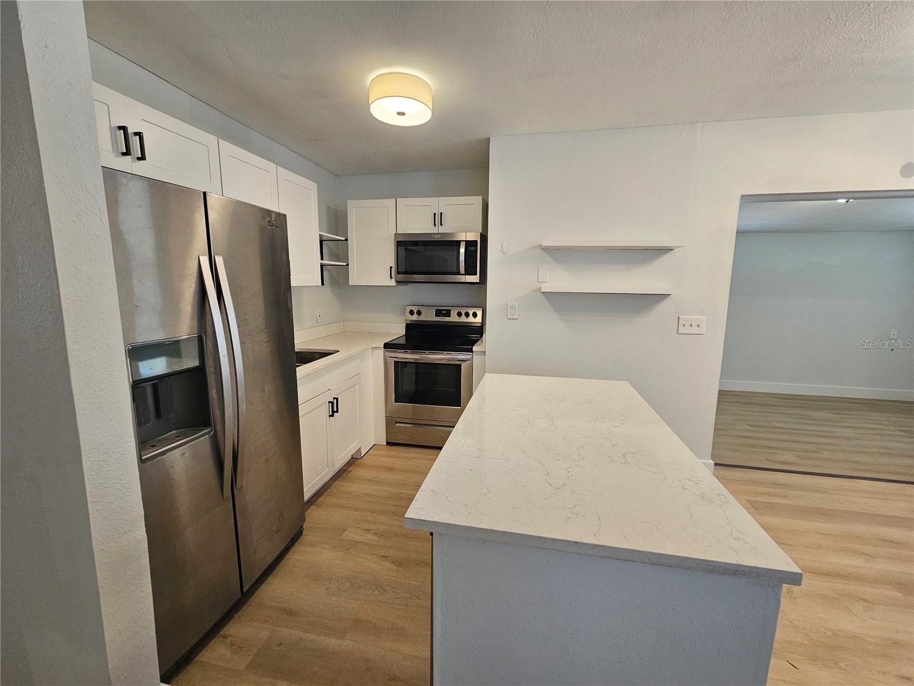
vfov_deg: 89.9
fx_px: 343
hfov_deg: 106.2
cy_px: 343
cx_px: 457
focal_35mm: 13
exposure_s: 1/60
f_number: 2.2
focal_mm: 2.2
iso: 160
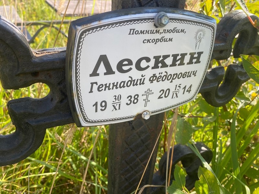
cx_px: 130
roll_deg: -6.6
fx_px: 195
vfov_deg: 53.1
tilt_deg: -33.4
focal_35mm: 26
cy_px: 97
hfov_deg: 67.3
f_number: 1.8
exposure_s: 1/604
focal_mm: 4.25
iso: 32
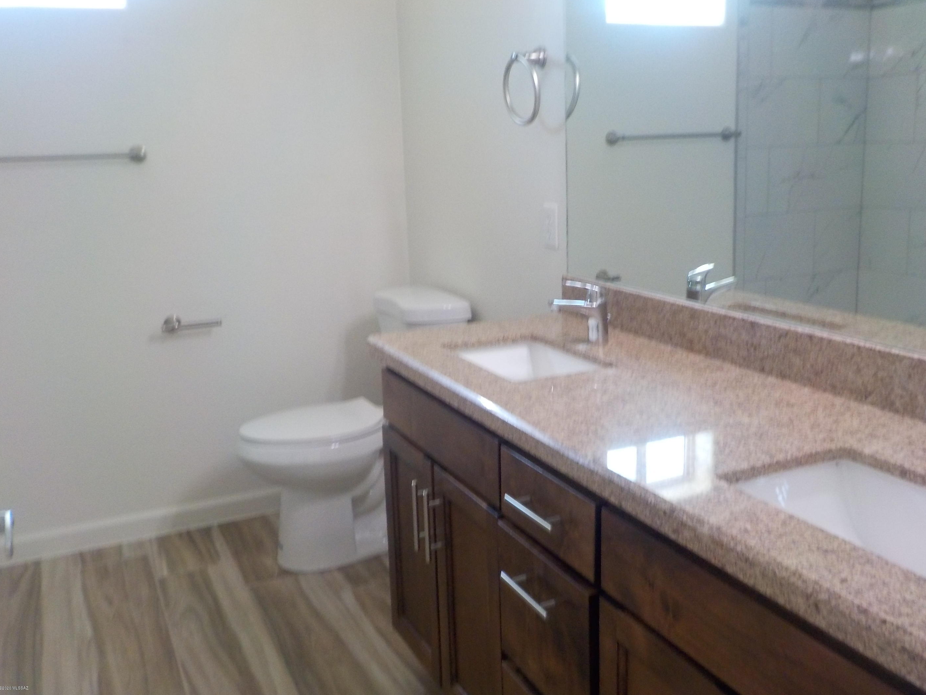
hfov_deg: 56.8
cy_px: 340
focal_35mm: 32
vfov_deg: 44.1
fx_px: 856
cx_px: 491
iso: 280
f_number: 3.3
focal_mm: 4.1
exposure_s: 1/30
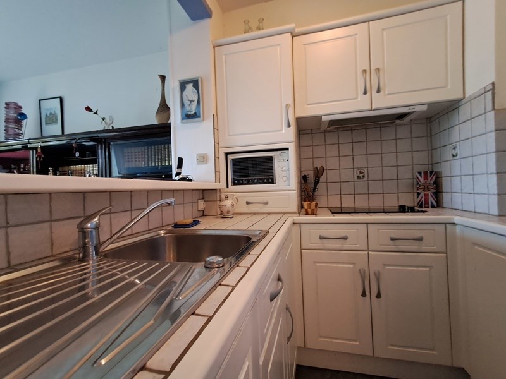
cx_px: 253
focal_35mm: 16
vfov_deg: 78.1
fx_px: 234
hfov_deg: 94.5
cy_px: 190
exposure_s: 1/24
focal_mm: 1.64
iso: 250
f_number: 2.2
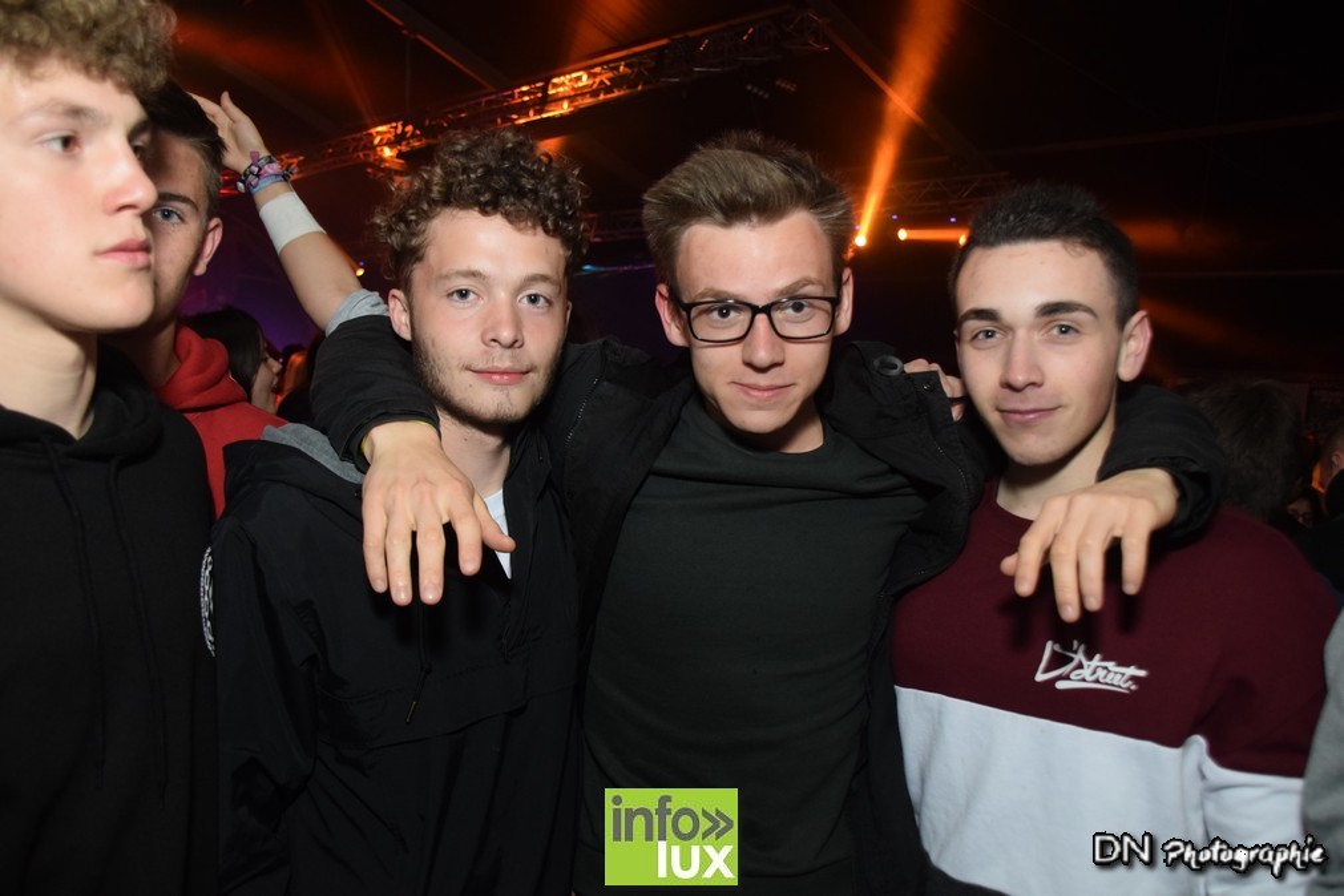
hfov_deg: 61.9
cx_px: 672
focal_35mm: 30
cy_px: 448
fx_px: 1120
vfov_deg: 43.6
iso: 1600
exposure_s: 1/60
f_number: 3.5
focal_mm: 20
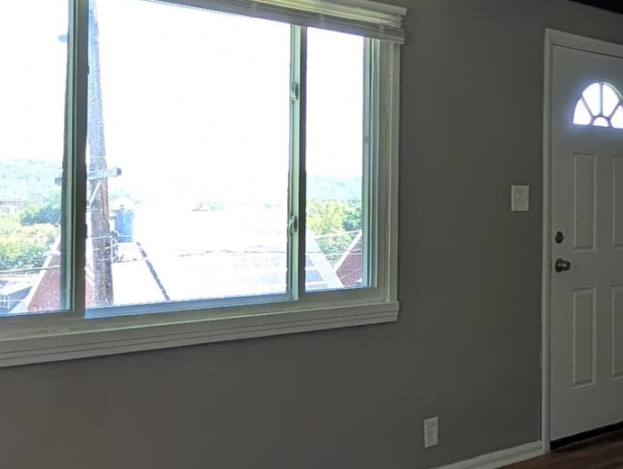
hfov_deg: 35.4
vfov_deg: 28.0
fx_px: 937
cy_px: 193
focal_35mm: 52
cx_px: 512
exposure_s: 1/114
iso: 68
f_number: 1.7
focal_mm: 2.02
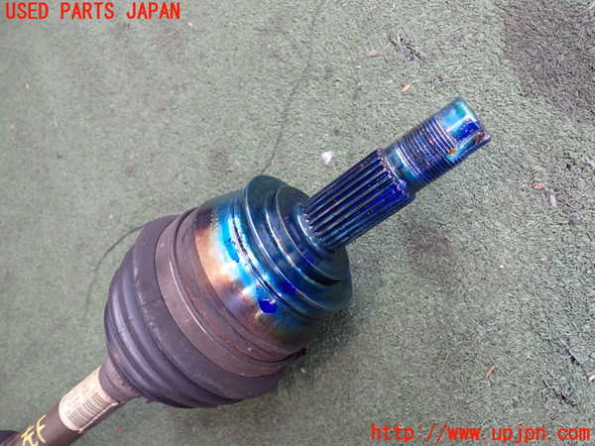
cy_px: 223
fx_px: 516
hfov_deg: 60.0
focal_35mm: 30
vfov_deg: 46.8
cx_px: 298
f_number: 2.3
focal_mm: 5.4
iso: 200
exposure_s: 1/50
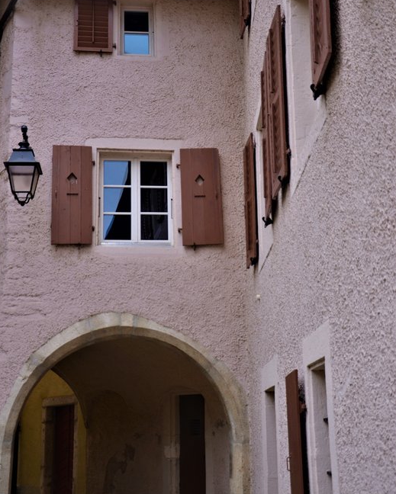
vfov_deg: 36.0
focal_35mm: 52
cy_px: 233
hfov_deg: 29.2
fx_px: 761
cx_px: 195
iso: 320
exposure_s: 1/250
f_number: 4.2
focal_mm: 30
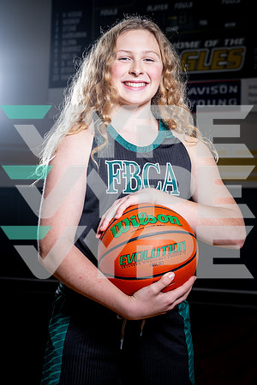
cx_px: 128
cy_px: 192
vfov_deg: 36.2
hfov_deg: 24.6
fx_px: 589
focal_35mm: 55
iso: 100
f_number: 6.3
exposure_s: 1/250
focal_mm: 55
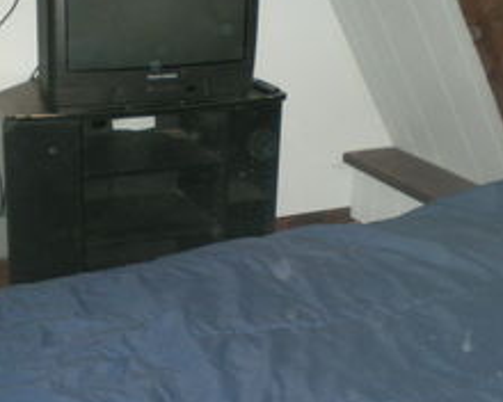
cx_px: 199
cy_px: 174
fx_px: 923
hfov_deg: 30.4
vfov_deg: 24.6
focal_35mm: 62
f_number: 3.1
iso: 211
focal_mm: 6.3
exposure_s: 1/60
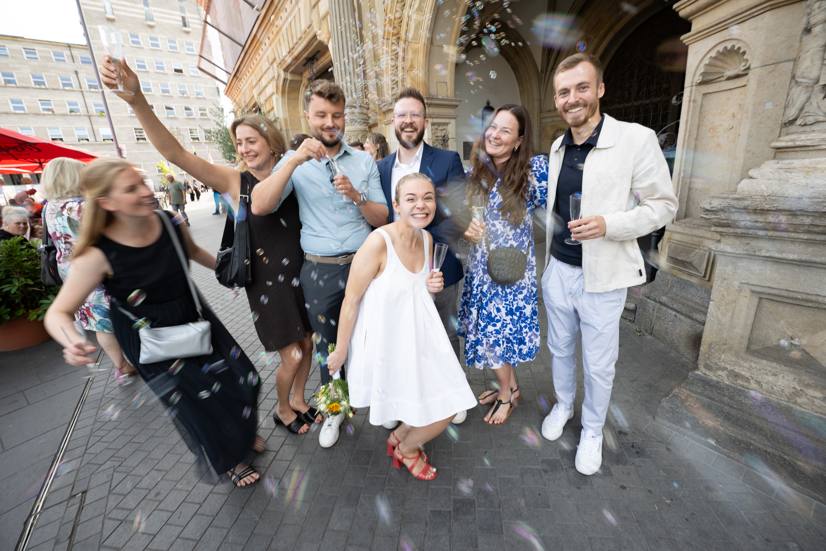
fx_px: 321
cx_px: 413
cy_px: 276
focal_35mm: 14
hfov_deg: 104.3
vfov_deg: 81.2
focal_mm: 14
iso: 125
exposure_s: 1/40
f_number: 7.1
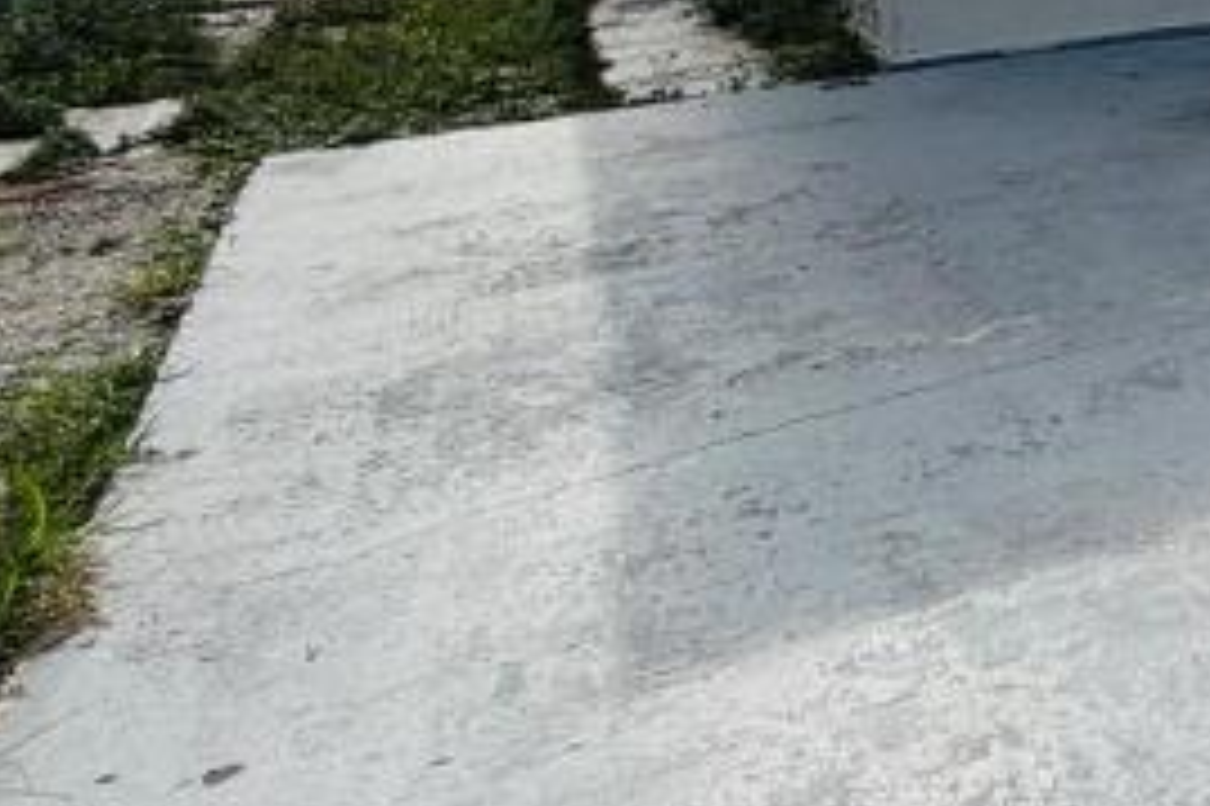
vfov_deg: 24.2
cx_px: 2002
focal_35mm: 52
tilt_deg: -5.1
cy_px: -95
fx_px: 1747
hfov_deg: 24.5
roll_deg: +1.3
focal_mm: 2.22
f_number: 2.2
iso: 25
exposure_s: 1/1656
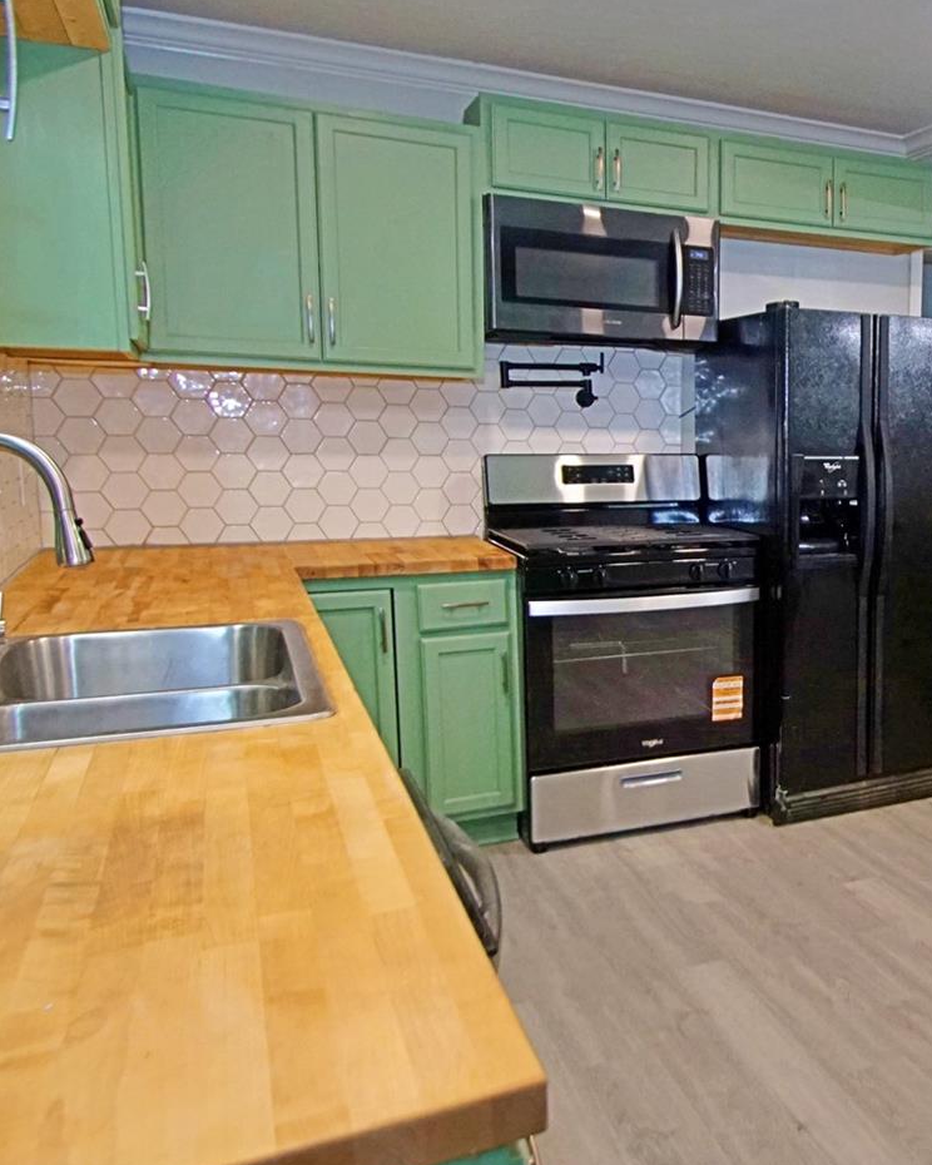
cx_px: 879
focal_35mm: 31
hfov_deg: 42.3
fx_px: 1069
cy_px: 551
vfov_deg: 57.1
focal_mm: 10
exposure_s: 1/160
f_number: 4
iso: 1600
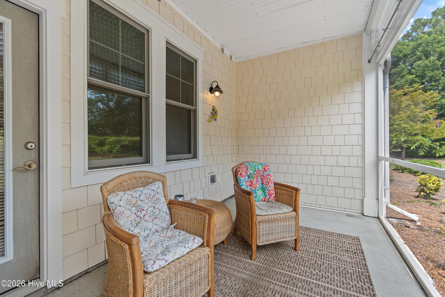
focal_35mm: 15
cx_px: 222
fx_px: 185
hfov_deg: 100.4
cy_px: 148
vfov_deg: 77.3
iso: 100
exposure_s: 1/40
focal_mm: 10
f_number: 4.5
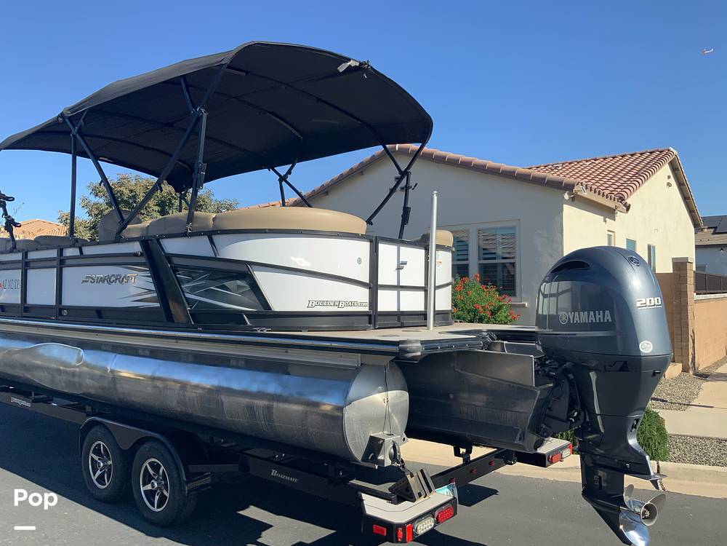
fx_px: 609
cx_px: 364
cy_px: 273
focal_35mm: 29
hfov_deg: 61.7
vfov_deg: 48.2
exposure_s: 1/1490
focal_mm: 3
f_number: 1.8
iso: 16
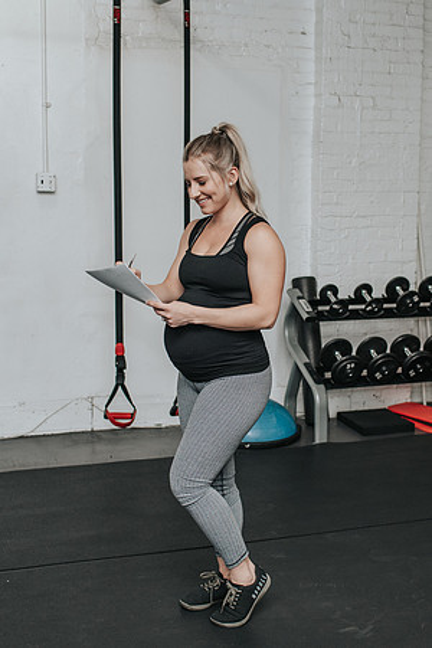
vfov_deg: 37.9
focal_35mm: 52
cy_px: 324
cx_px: 251
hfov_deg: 25.7
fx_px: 944
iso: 800
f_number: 3.2
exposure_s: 1/200
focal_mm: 35
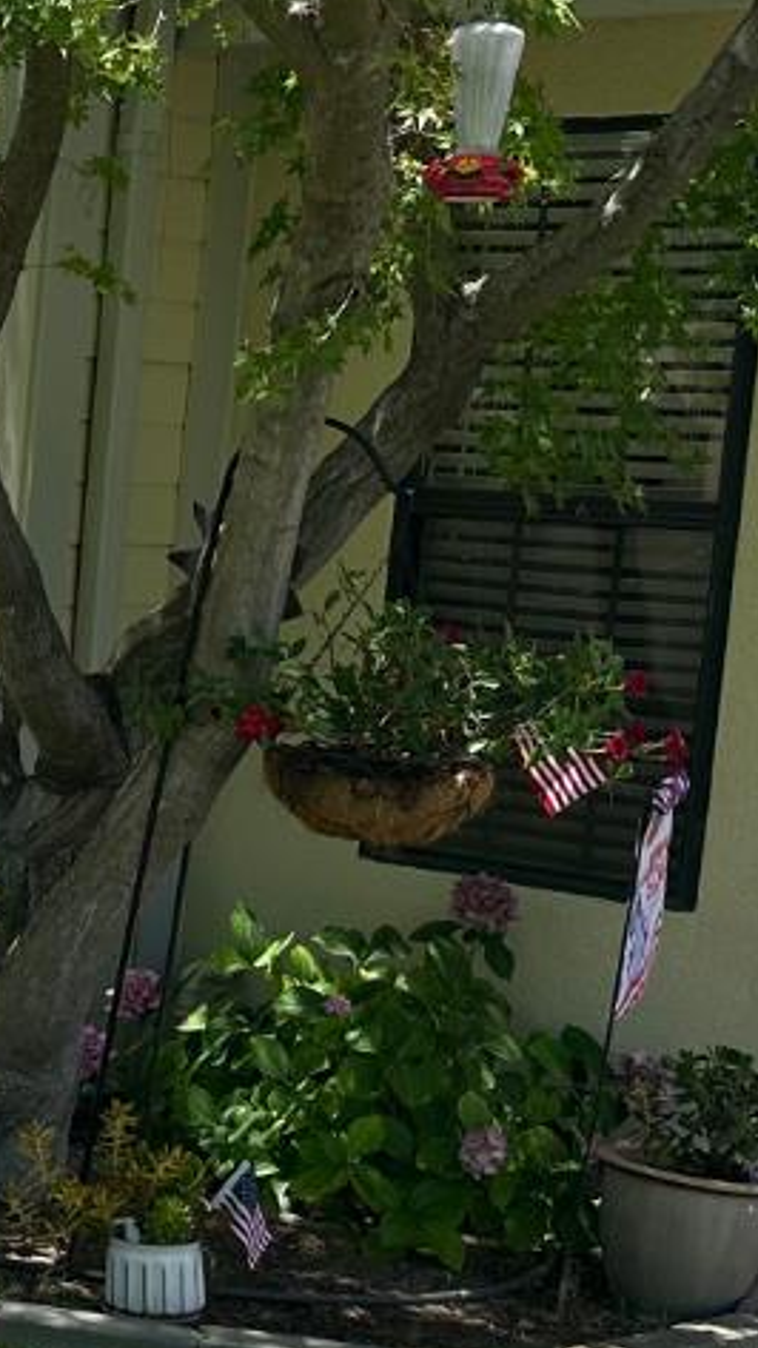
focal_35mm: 83
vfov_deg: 25.5
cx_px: -684
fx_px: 2966
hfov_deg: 12.9
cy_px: 848
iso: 80
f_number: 1.78
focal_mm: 6.86
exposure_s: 1/1541
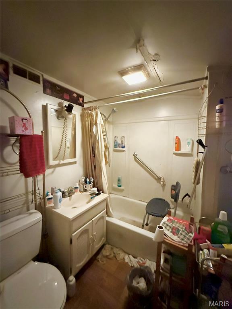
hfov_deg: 85.7
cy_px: 154
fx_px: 125
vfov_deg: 102.1
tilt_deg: -4.2
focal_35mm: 14
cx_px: 116
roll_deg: +0.2
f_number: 2.2
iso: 1600
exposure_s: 1/40
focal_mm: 2.22
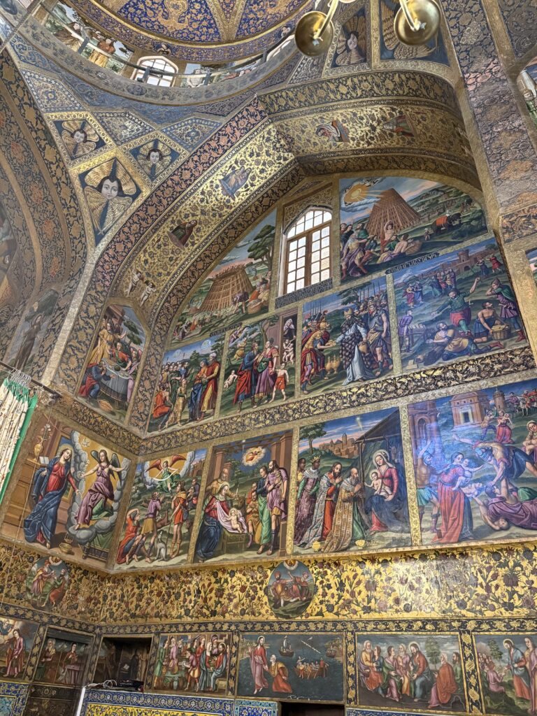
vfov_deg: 71.6
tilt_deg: +35.4
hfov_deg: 56.8
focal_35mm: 24
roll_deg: -5.0
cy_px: 358
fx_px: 496
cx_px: 268
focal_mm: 6.76
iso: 640
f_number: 1.78
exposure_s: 1/50
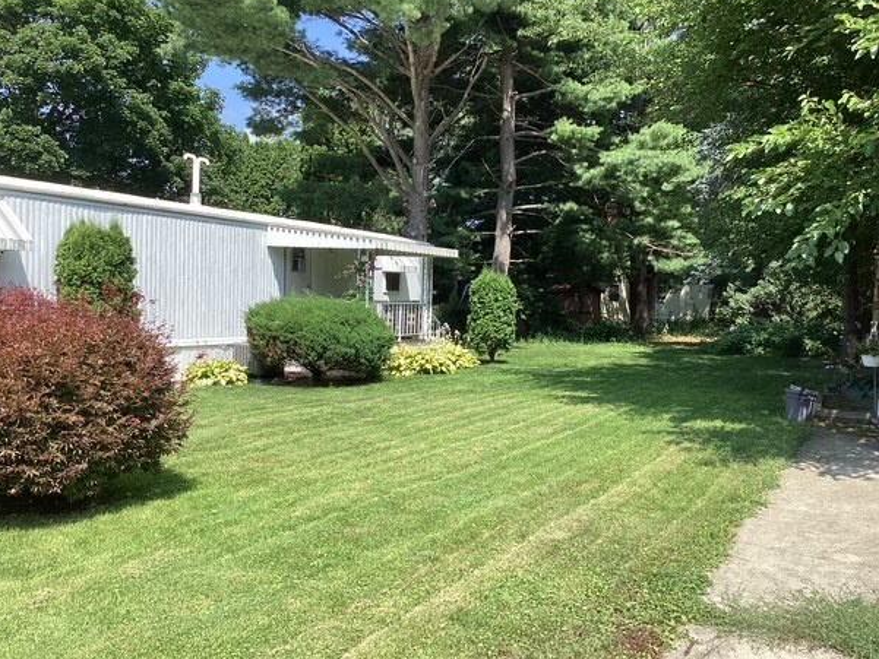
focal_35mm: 33
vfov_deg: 43.0
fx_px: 838
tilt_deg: -0.2
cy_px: 333
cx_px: 459
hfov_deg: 55.3
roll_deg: -1.7
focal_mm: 3.3
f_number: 2.4
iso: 25
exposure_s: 1/747
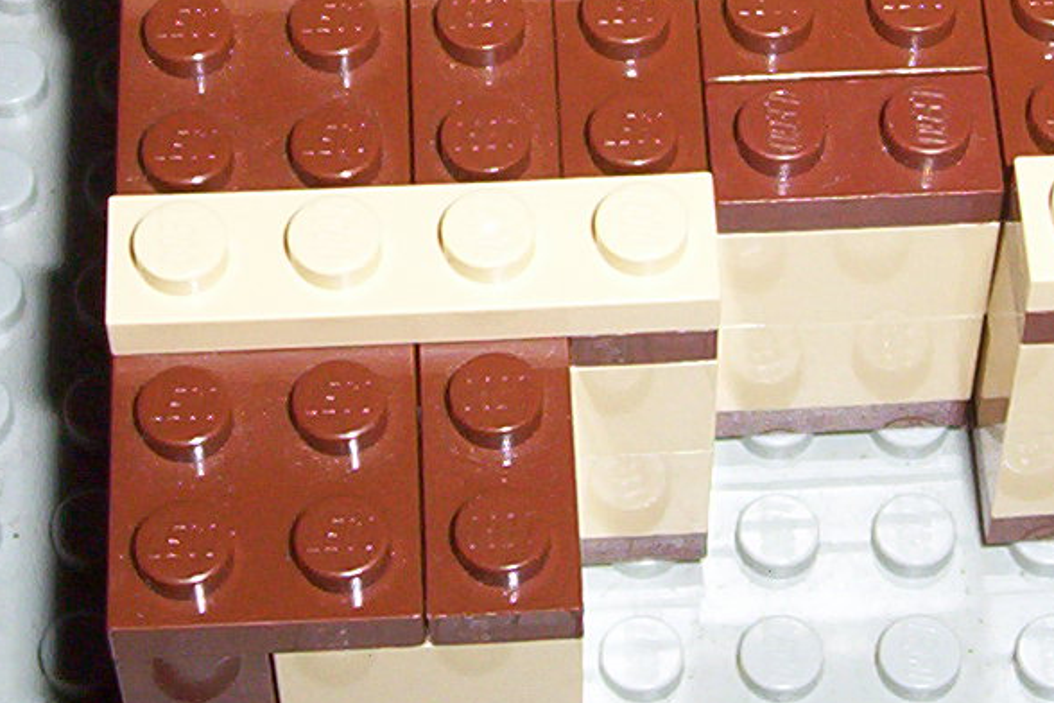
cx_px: 880
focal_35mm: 150
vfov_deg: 9.1
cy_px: 66
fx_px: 4391
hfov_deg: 13.6
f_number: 2.97
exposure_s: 1/69.5
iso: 140
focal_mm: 7.1
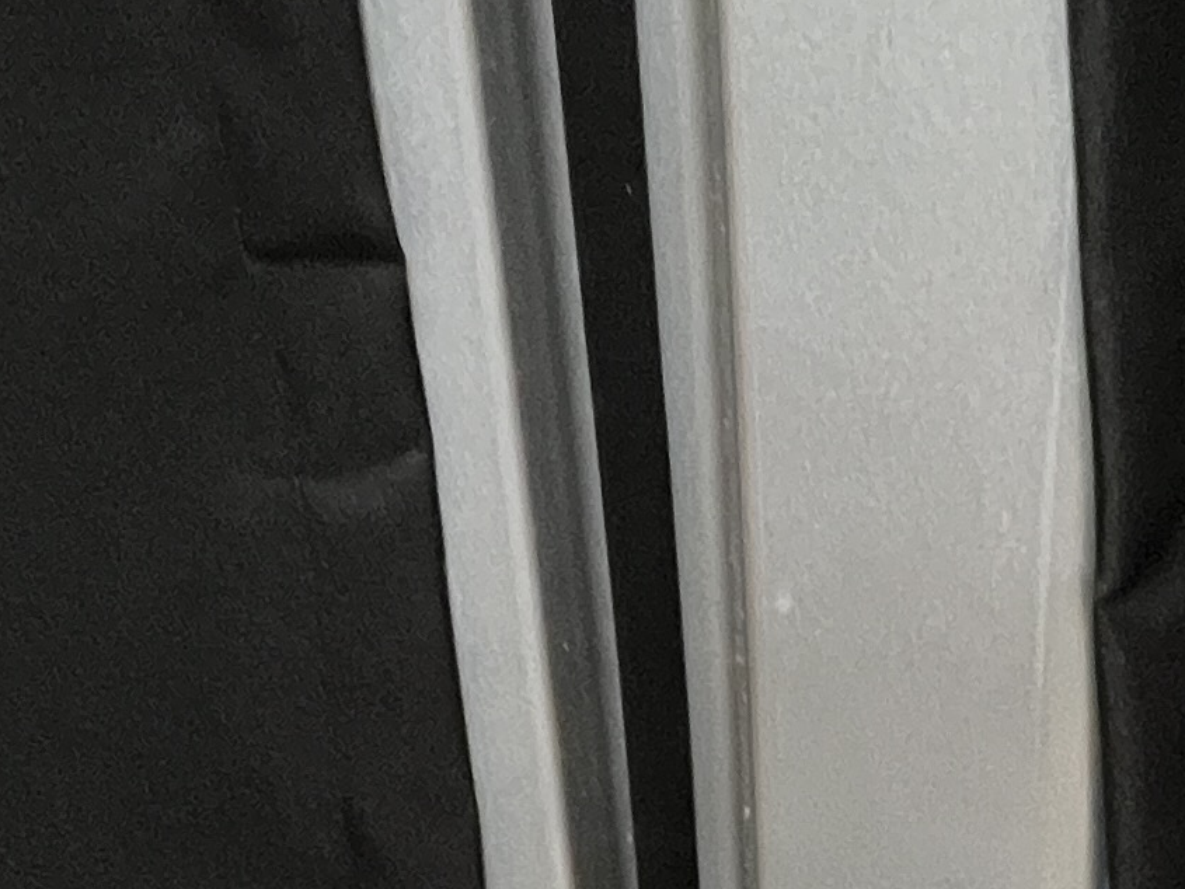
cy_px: 1820
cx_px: 867
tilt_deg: -53.1
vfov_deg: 16.9
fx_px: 2123
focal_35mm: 62
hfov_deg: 30.7
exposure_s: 1/60
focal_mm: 1.57
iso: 500
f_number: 1.8
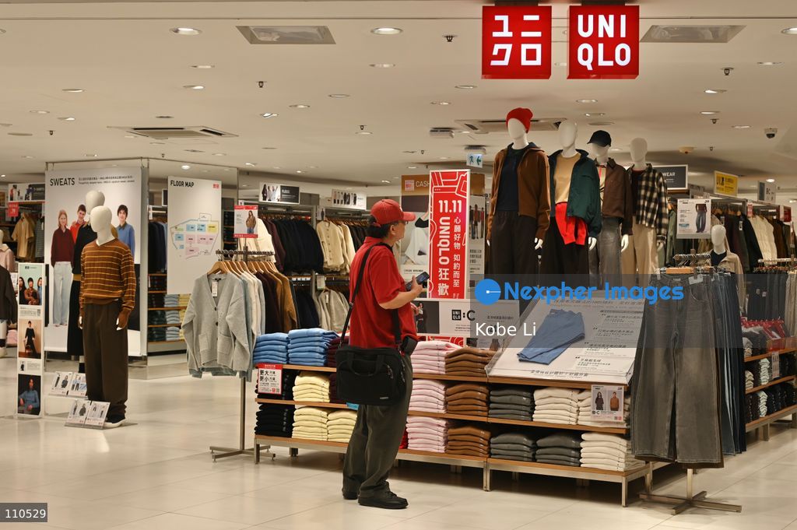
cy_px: 265
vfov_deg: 25.9
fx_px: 1150
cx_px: 398
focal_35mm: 52
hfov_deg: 38.2
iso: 400
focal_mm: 52
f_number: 6.3
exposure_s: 1/200
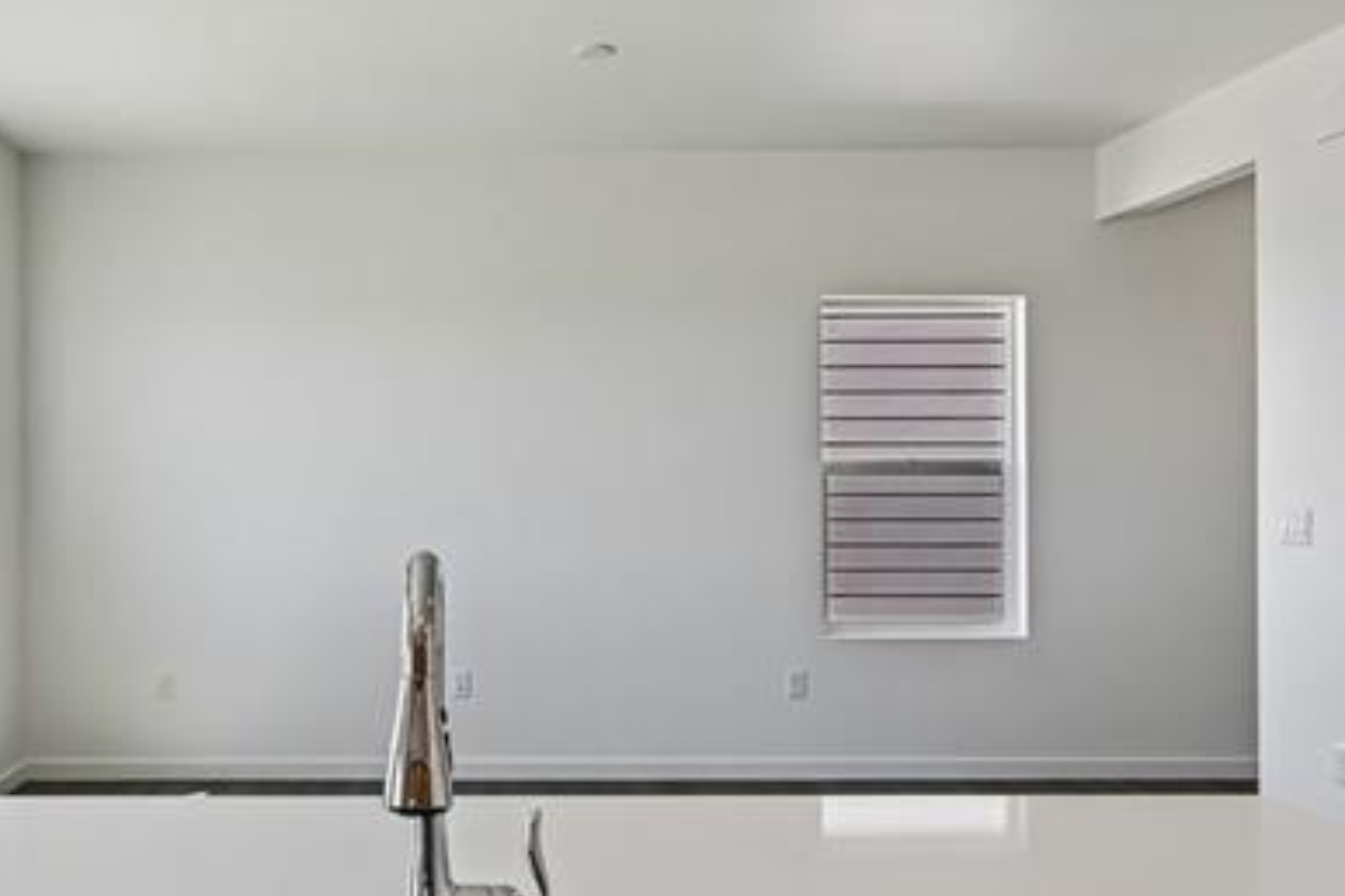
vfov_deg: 35.9
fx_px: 1382
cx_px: 427
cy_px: 451
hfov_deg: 50.8
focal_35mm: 37
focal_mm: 14
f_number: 11
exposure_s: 1/15
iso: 72
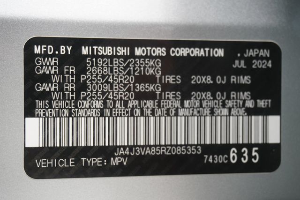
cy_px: 100
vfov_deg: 23.4
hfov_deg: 34.5
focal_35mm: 58
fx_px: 483
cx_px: 150
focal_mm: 39
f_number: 5.6
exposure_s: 1/60
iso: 500
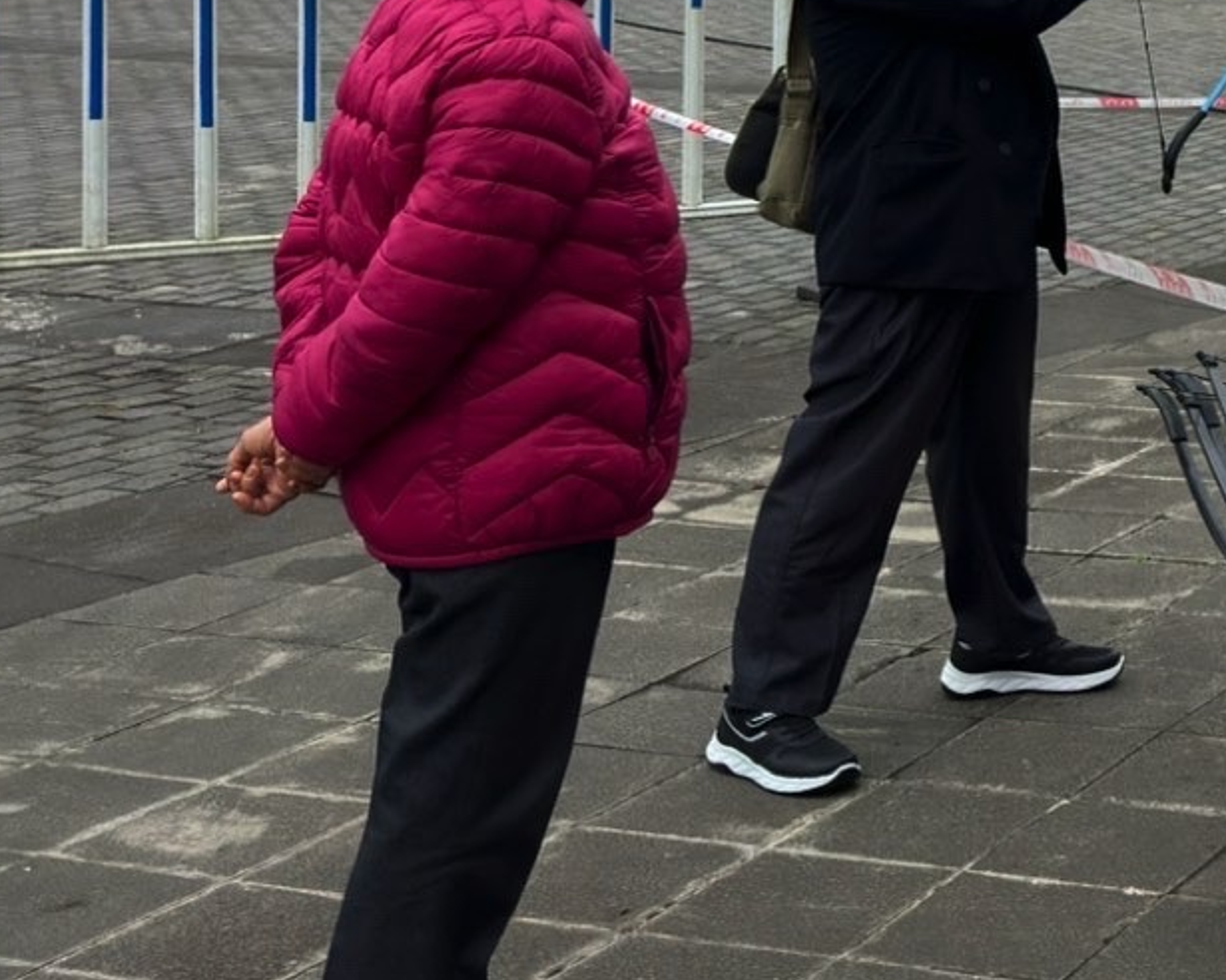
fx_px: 2830
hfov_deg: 20.9
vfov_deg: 18.8
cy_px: -125
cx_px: 1826
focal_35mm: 78
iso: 80
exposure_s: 1/1698
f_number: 1.78
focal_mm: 6.86
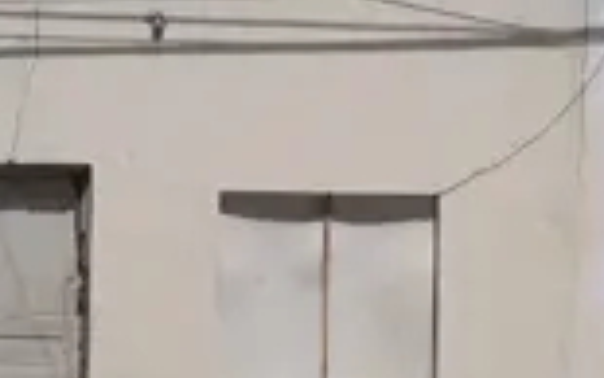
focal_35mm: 111
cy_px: 140
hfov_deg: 18.8
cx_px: 351
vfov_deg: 11.8
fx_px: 1828
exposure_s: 1/5435
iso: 40
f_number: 1.7
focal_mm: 3.71
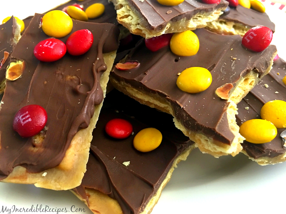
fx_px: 240
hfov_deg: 61.7
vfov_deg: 48.2
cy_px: 107
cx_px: 143
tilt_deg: -47.9
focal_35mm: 29
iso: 64
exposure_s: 1/4
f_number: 2.2
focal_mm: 4.15
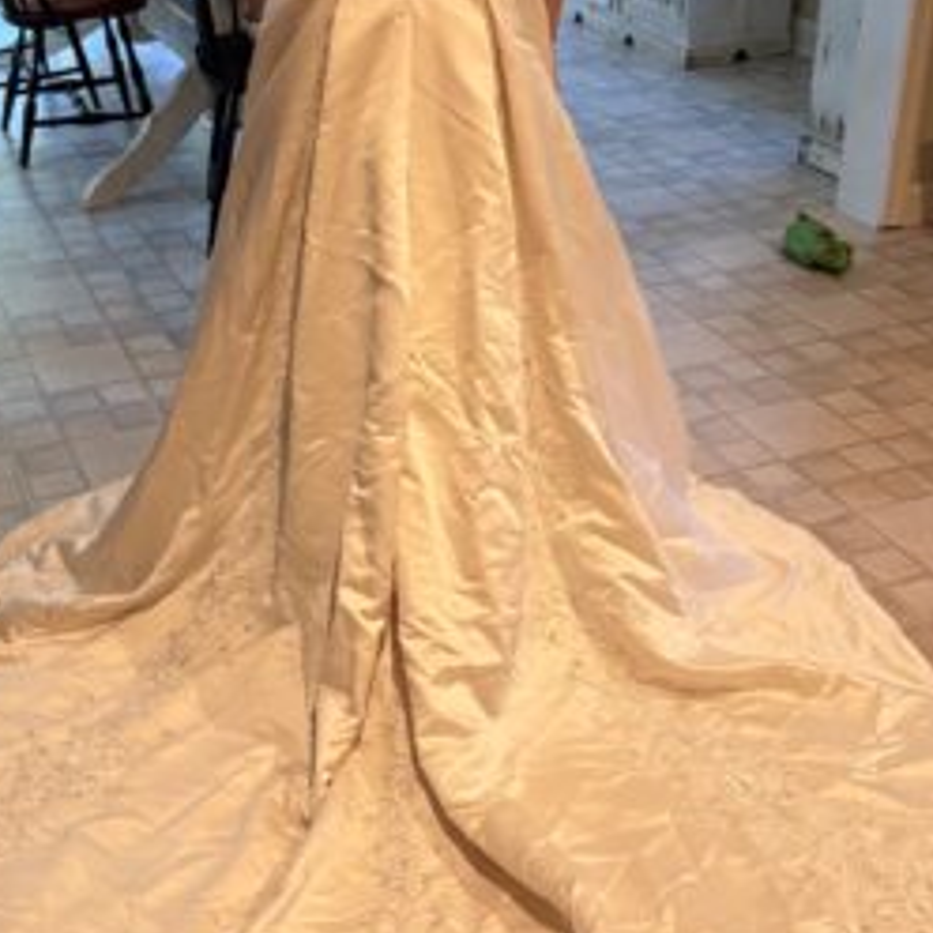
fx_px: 1128
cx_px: 395
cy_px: 403
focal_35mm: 37
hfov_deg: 44.8
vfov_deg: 44.8
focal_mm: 5.96
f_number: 1.6
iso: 250
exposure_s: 1/60
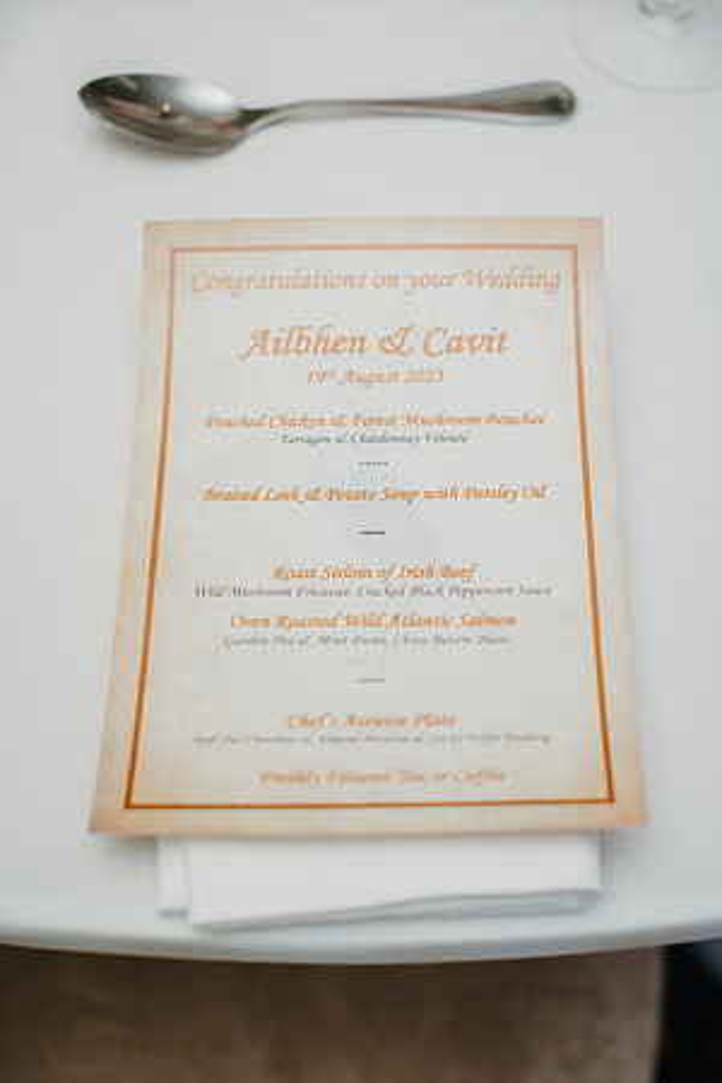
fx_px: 1504
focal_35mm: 50
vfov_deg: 39.6
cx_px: 361
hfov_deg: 27.0
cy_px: 542
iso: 1000
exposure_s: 1/250
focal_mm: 50
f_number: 3.2
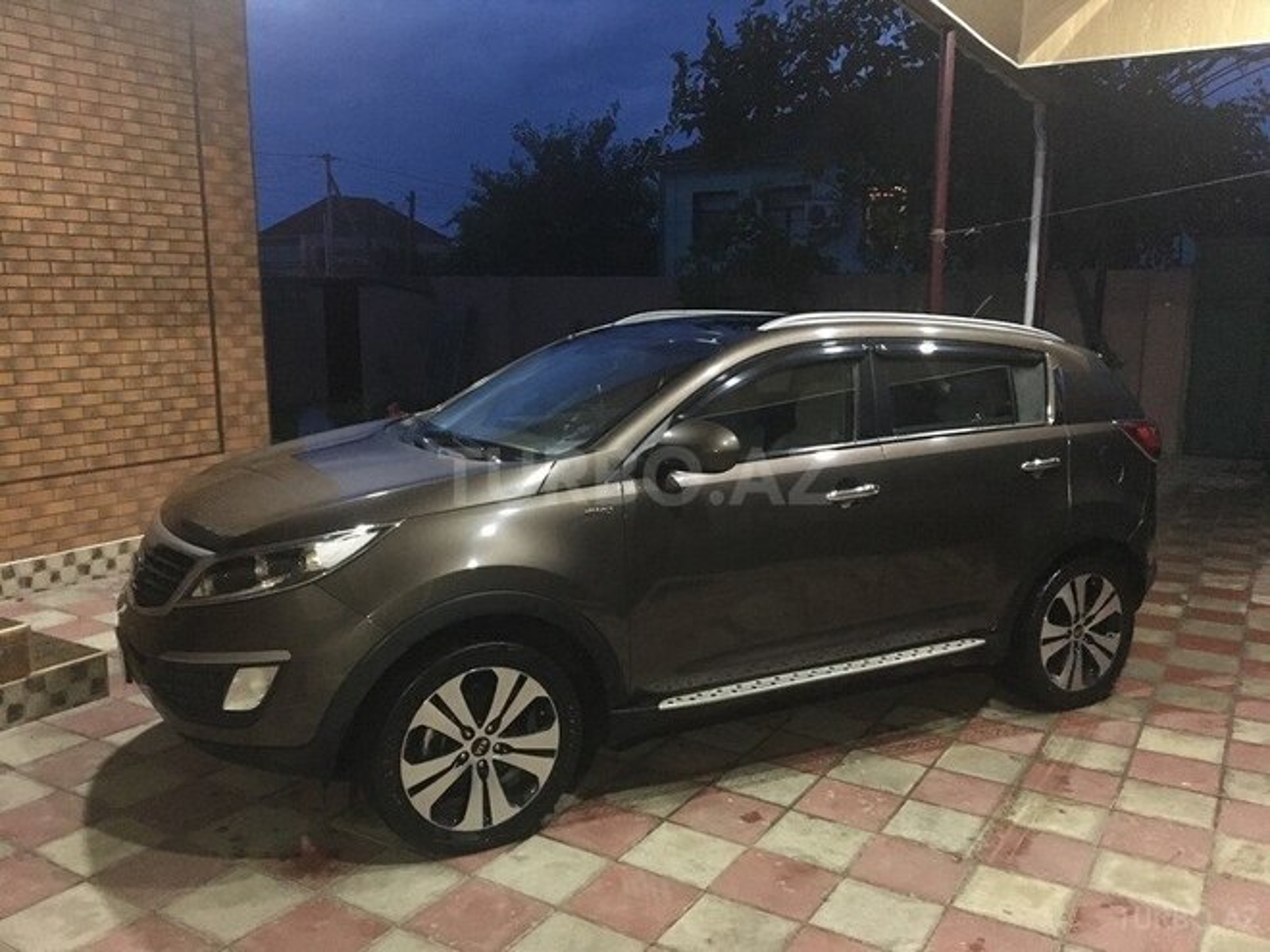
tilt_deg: -9.8
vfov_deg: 48.2
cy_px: 476
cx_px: 635
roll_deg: -0.2
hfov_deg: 61.7
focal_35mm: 29
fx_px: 1064
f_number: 2.2
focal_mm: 4.15
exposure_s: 1/17
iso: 640
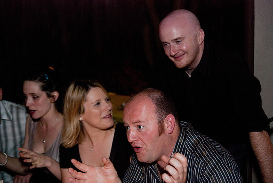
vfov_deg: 20.7
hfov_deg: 30.5
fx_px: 501
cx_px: 136
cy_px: 92
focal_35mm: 66
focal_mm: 44
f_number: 2.8
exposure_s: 1/60
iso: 400
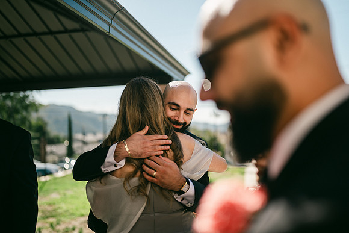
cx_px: 174
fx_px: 339
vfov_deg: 37.9
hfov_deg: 54.4
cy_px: 116
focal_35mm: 35
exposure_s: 1/5000
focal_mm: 35
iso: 64
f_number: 1.2
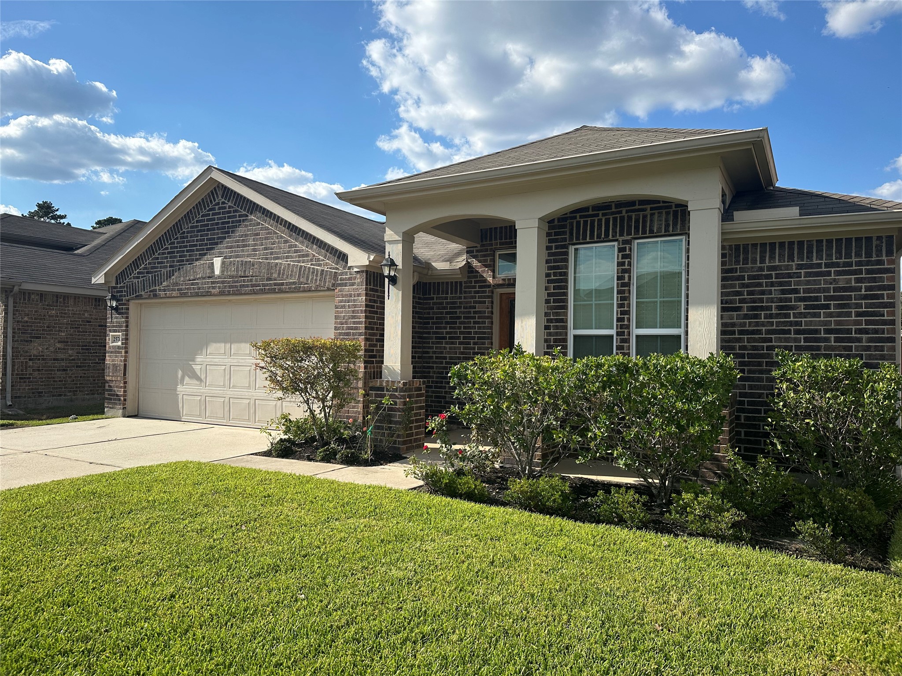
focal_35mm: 24
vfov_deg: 56.8
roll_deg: -0.9
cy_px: 338
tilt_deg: +2.2
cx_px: 451
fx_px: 625
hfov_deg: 71.6
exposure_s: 1/4762
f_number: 1.78
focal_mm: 6.86
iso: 80
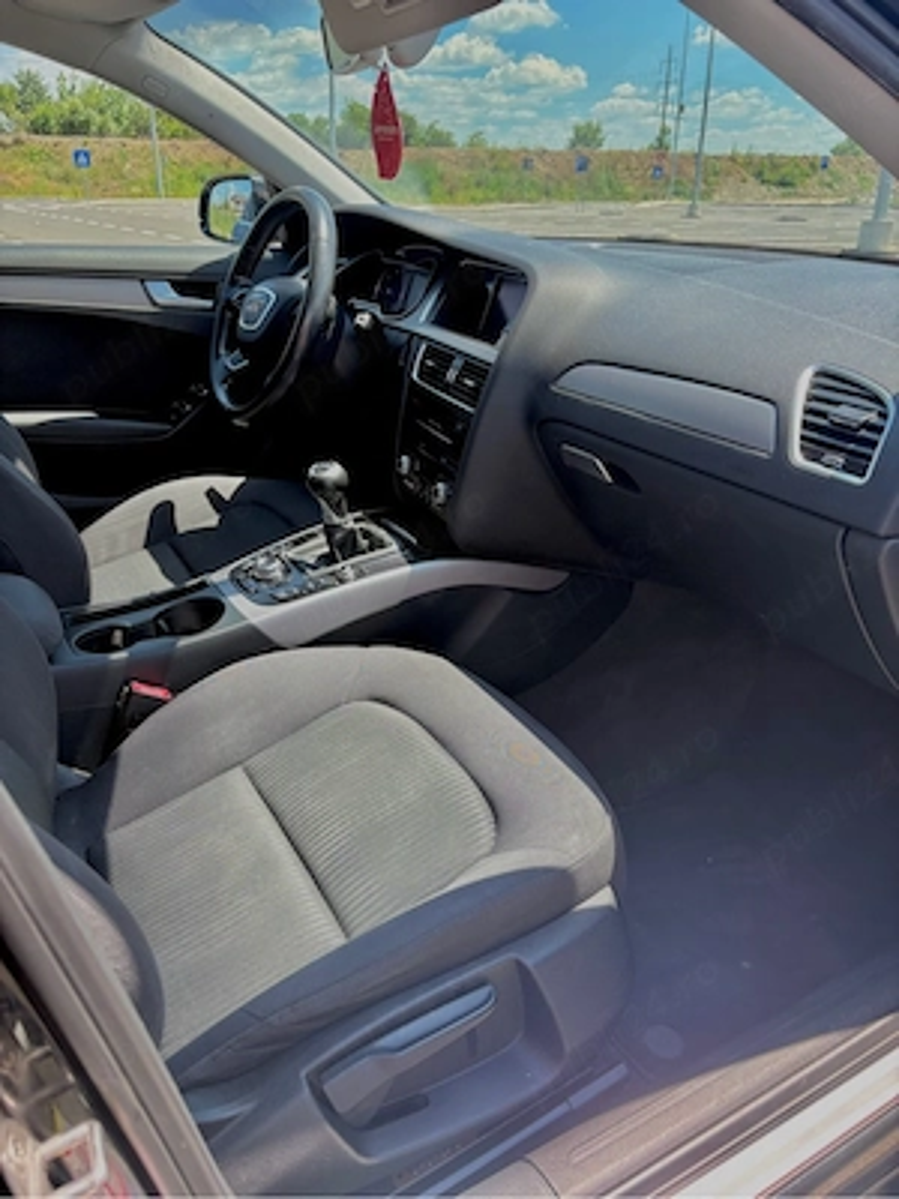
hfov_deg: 53.1
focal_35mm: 26
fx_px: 900
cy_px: 600
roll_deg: -1.2
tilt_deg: -22.8
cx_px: 450
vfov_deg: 67.3
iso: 64
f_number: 1.6
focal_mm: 5.96
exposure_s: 1/747
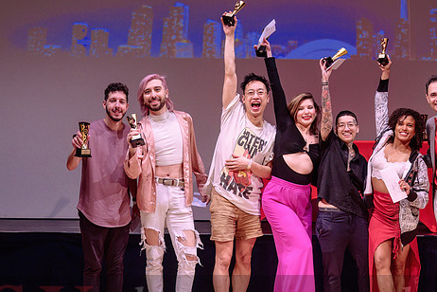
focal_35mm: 102
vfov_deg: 13.4
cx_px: 250
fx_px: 1238
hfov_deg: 20.0
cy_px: 112
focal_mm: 55
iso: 1000
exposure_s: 1/400
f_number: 3.2
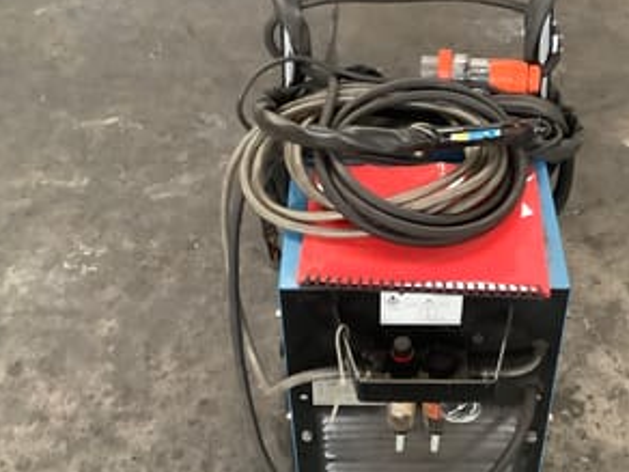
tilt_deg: -42.3
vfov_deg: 27.5
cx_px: 381
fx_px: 963
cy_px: 206
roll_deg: +2.8
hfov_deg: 36.0
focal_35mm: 53
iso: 400
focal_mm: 3.3
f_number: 2.4
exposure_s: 1/30
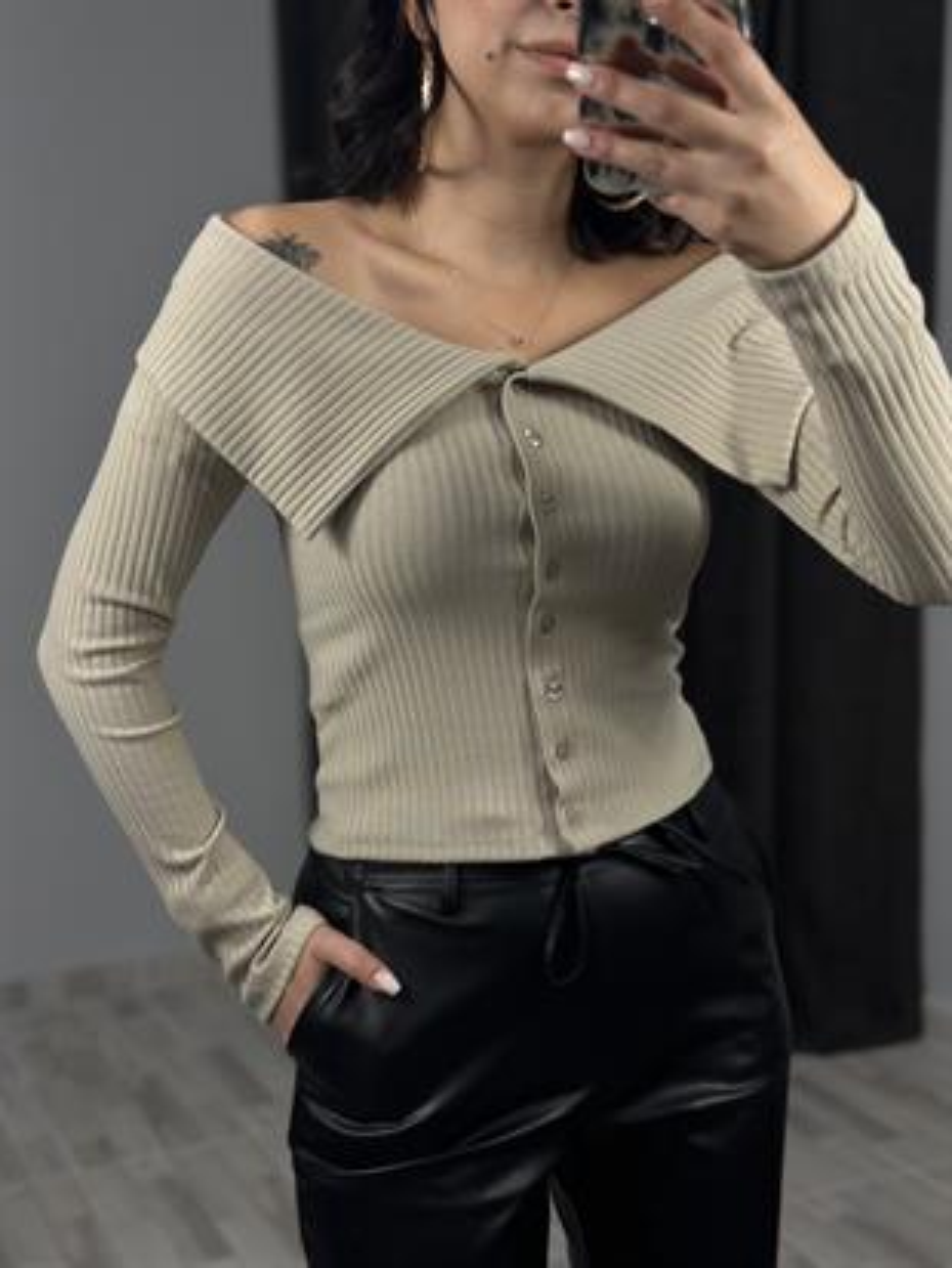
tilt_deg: -34.4
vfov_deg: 39.6
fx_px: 1759
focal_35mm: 48
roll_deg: +3.2
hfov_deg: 30.3
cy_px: 634
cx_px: 476
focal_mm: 6.86
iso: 64
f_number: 1.78
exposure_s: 1/112
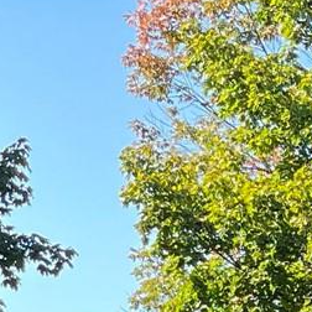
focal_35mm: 187
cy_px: 938
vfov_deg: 8.0
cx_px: 468
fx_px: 1907
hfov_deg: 9.1
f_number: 1.6
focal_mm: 5.1
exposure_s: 1/484
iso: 50
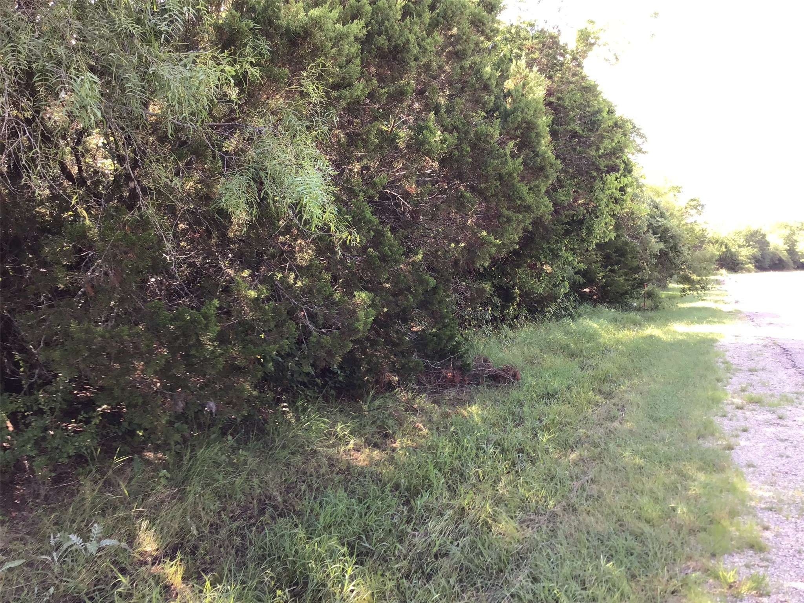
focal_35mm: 31
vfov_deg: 45.4
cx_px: 402
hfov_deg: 58.4
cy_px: 302
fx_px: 720
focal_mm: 3.3
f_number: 2.4
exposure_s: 1/60
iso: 32
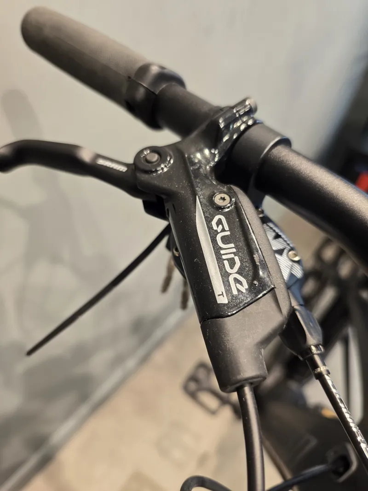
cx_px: 184
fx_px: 326
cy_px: 246
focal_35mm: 23
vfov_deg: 73.9
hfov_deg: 58.9
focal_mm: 6.3
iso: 125
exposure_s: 1/50
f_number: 1.7
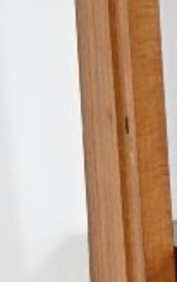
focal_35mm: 263
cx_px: 784
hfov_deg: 4.5
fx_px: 2022
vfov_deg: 7.8
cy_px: 411
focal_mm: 23.5
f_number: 3.8
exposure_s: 1/125
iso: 3200
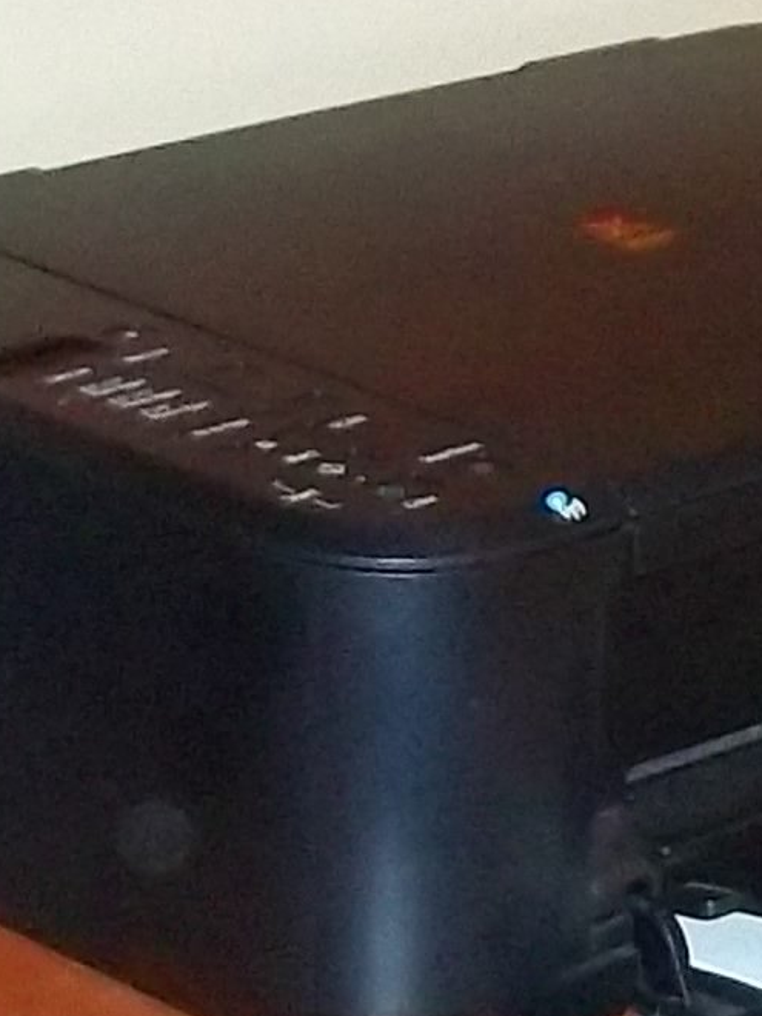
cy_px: 590
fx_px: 5694
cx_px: 1287
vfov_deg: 10.2
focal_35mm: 194
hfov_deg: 7.5
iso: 320
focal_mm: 5.7
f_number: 2.9
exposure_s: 1/30
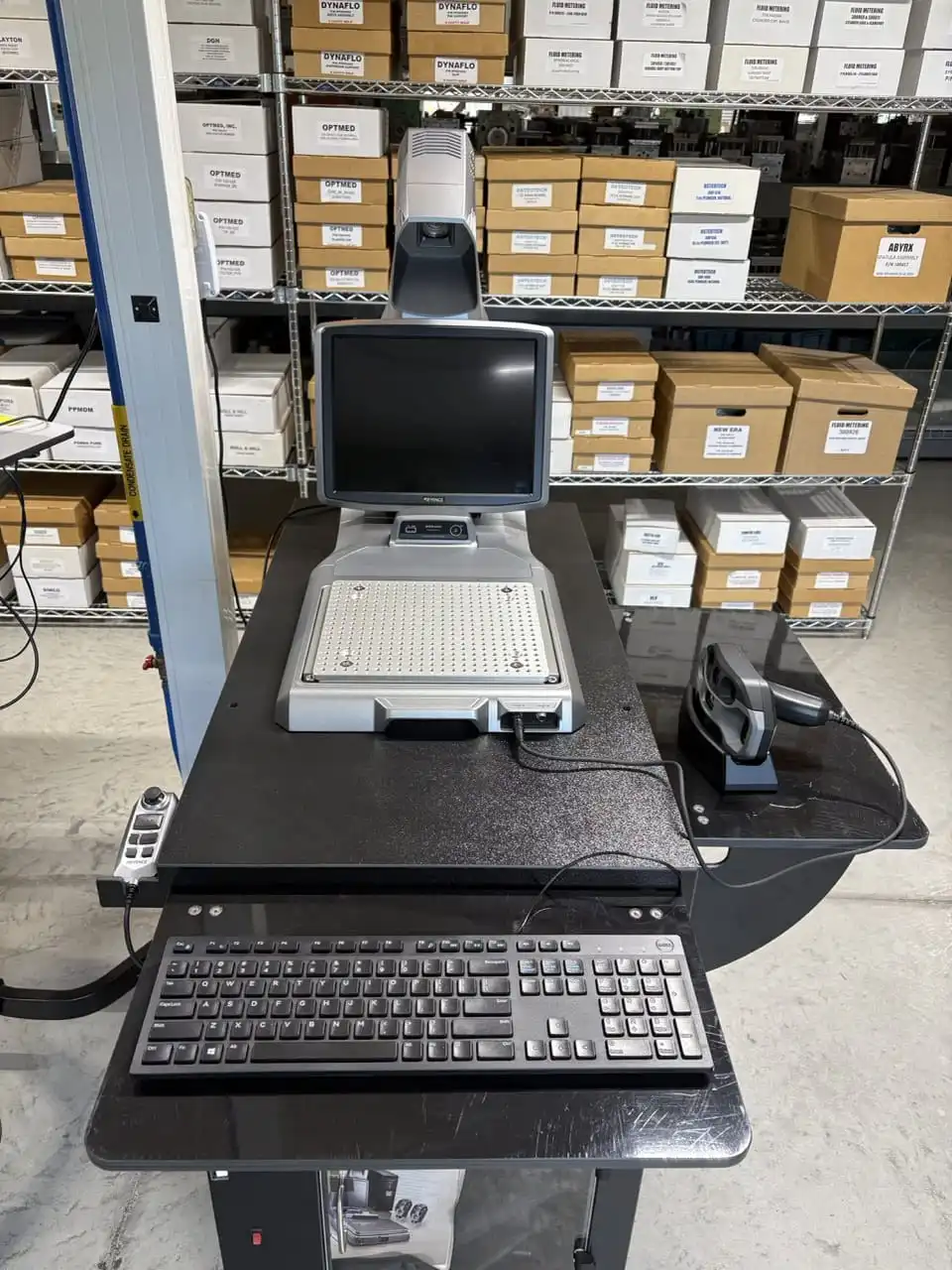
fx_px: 953
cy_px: 635
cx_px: 476
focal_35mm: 26
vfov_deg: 67.3
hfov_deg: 53.1
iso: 80
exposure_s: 1/60
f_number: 1.6
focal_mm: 6
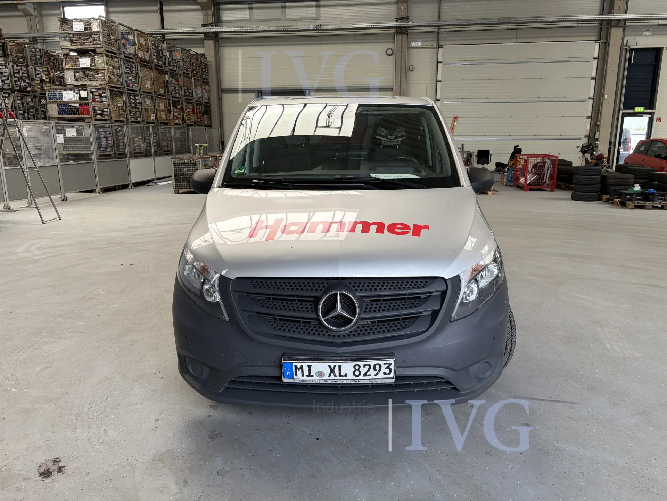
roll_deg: +0.6
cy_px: 250
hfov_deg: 67.3
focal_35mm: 26
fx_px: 501
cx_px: 334
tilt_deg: -13.5
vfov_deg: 53.1
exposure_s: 1/122
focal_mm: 5.96
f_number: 1.6
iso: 50
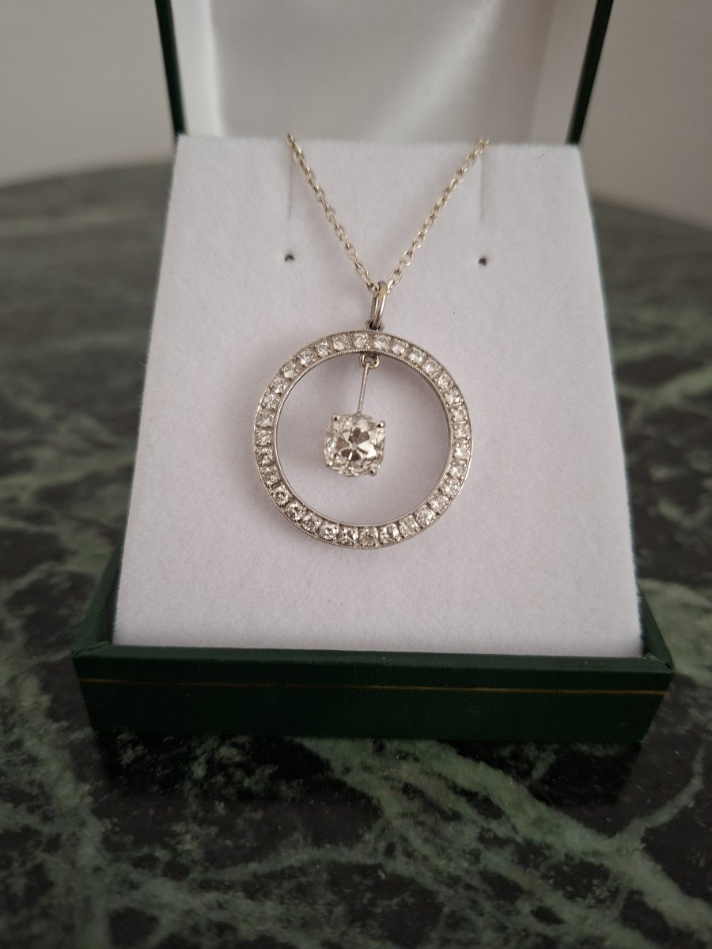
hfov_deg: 58.9
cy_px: 474
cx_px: 356
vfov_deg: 73.9
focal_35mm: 23
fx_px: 631
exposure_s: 1/24
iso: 500
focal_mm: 5.54
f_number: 1.8
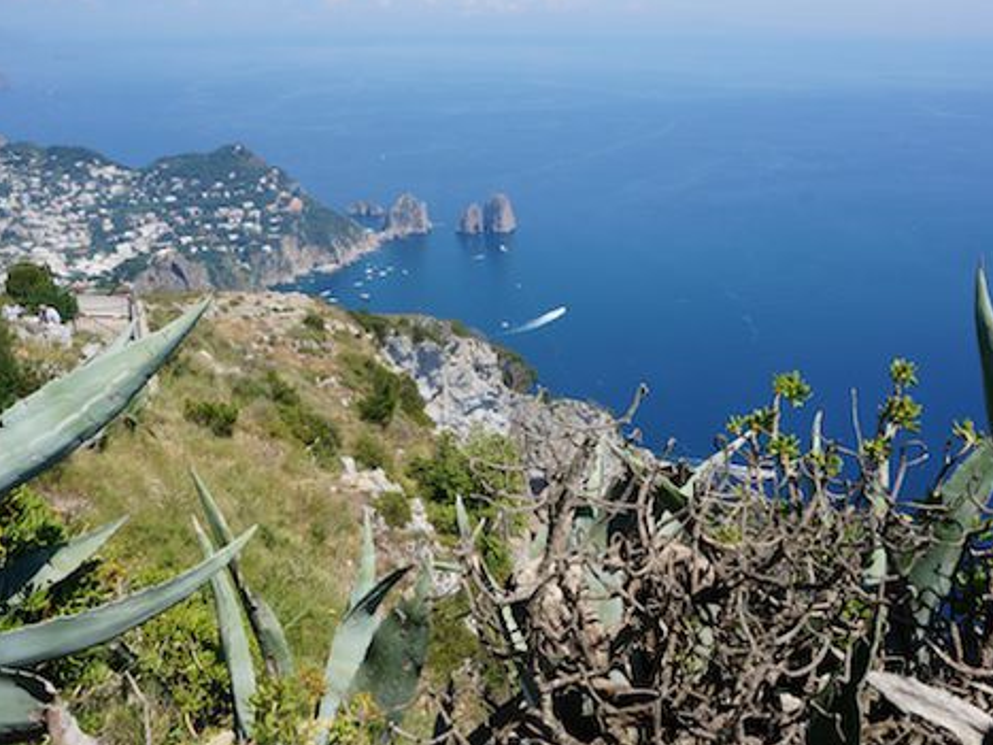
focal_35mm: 30
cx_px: 504
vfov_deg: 46.8
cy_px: 375
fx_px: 860
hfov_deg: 60.0
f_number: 13
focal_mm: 16
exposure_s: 1/100
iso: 100
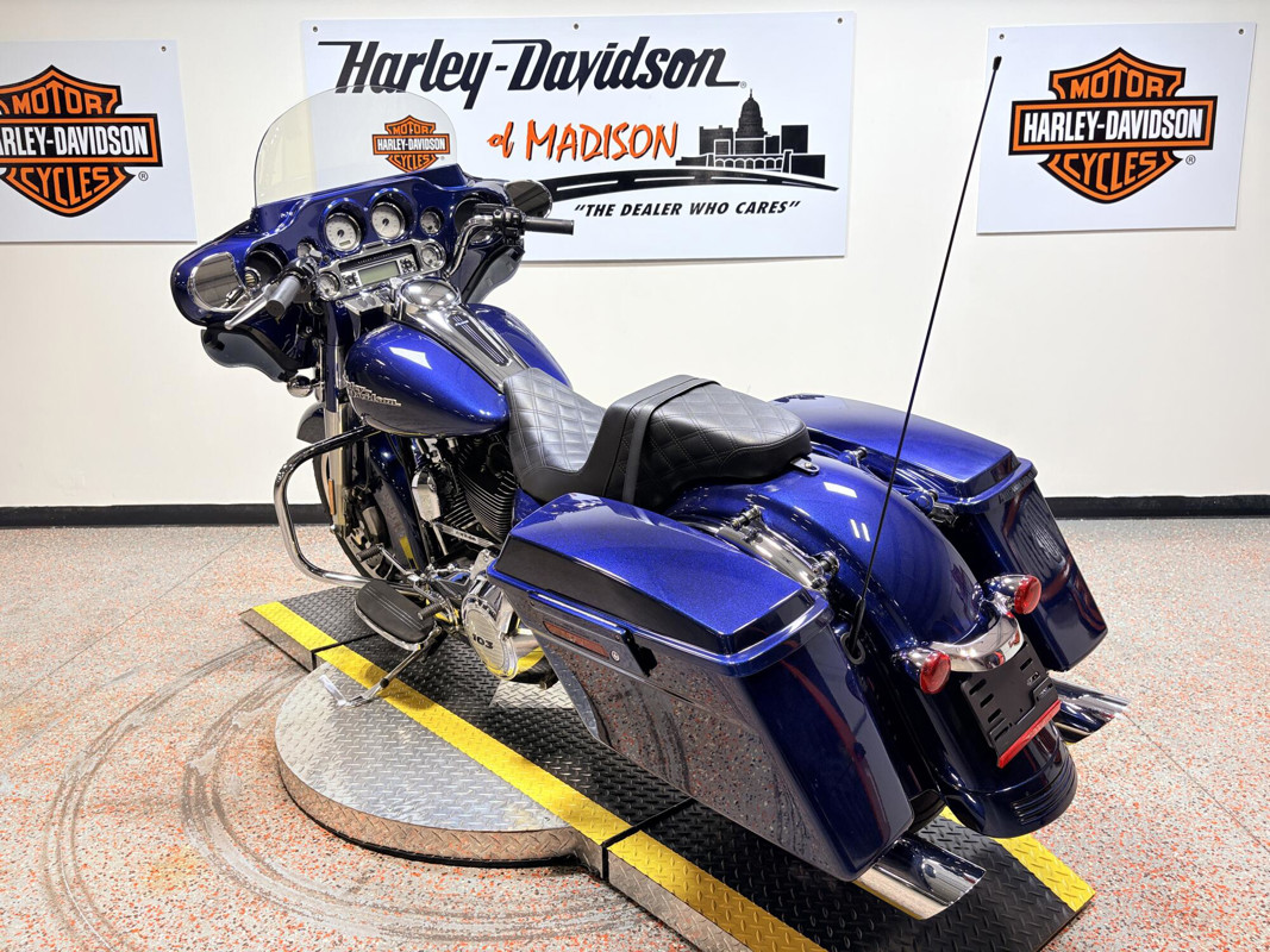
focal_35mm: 26
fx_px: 954
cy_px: 476
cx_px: 635
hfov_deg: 67.3
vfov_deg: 53.1
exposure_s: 1/120
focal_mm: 5.96
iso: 50
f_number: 1.6
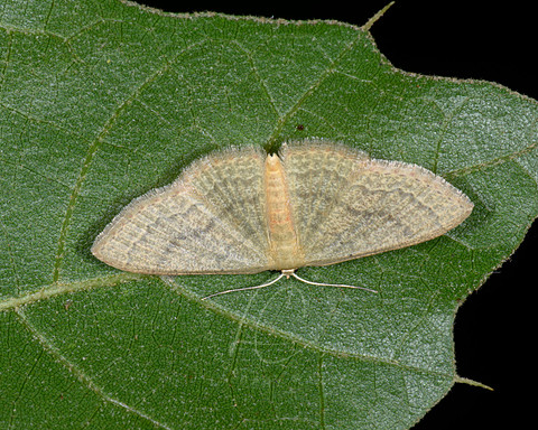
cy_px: 277
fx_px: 3790
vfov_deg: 6.5
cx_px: 195
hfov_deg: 8.1
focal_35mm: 238
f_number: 25
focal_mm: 105
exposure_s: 1/250
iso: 64
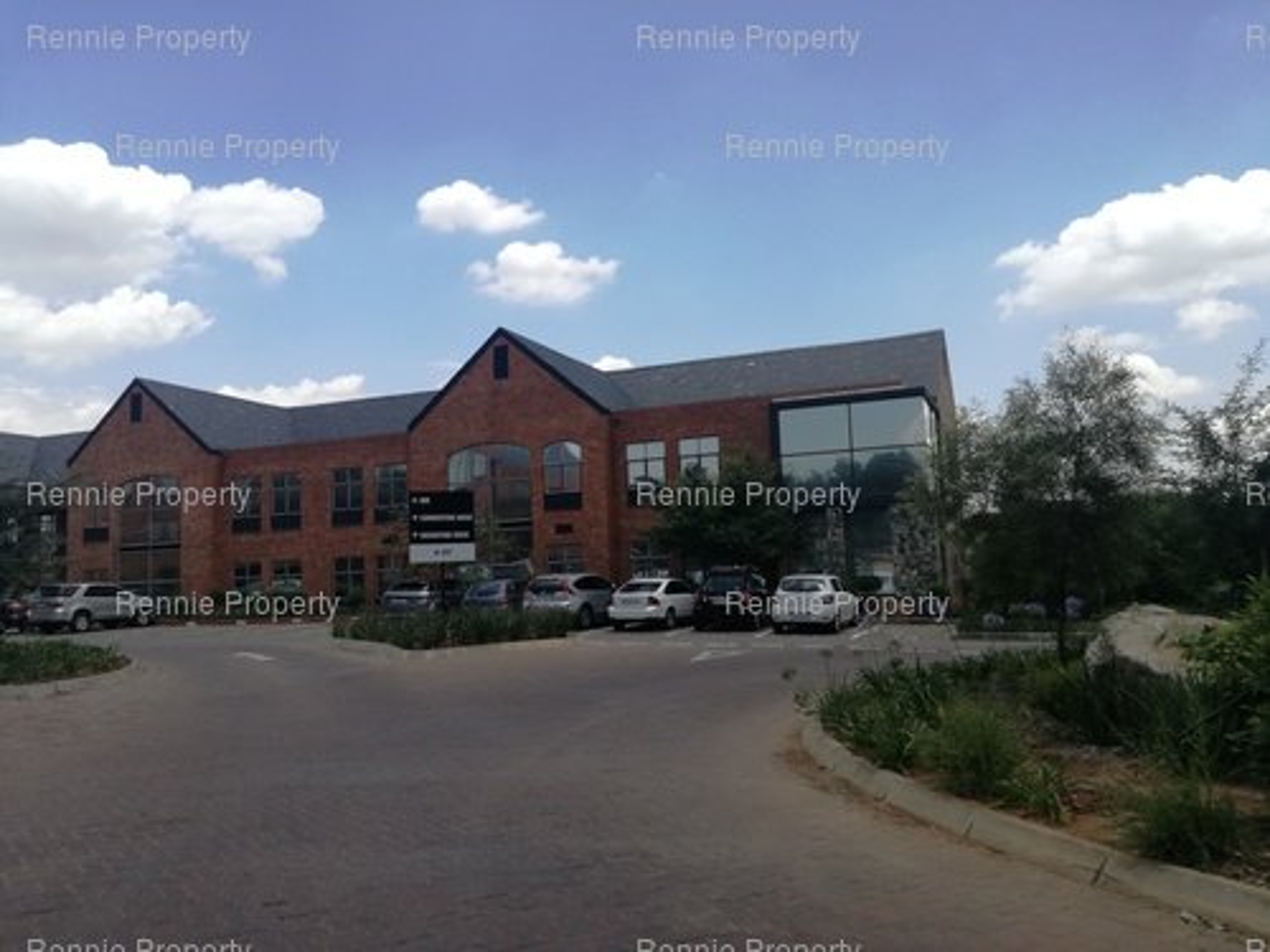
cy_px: 476
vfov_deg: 51.4
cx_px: 635
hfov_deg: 65.3
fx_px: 991
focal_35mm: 27
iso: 50
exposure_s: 1/1304
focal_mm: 3.79
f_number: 2
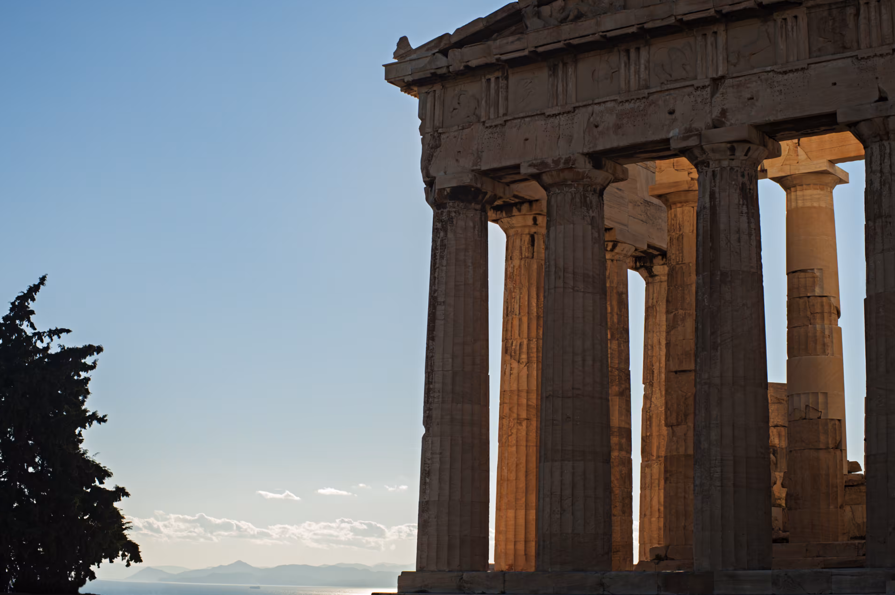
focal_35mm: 56
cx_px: 452
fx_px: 1391
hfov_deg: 35.7
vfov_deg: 24.2
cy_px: 264
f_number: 5.6
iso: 320
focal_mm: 50
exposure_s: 1/1600
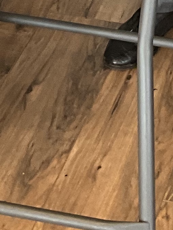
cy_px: -316
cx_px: 183
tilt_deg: -17.6
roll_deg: -0.6
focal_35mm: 174
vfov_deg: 10.0
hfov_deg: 8.5
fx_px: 1159
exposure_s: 1/67
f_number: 1.8
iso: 64
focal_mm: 3
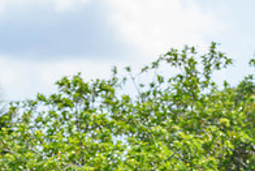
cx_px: -75
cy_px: 220
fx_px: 3303
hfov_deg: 4.4
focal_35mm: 466
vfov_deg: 3.0
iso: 200
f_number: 6.3
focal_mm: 105
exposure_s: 1/640
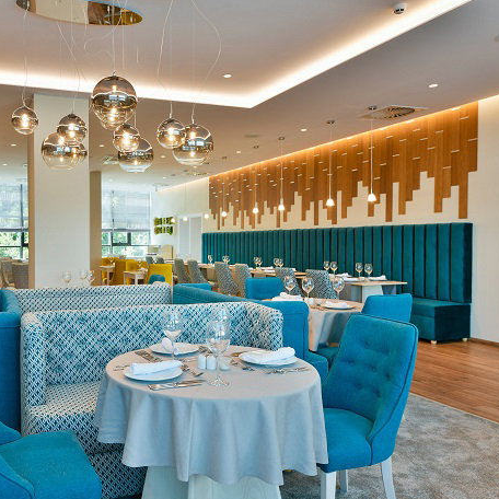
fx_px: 489
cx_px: 135
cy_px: 254
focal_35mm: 30
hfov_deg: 52.1
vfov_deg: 54.0
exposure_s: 1/5
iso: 100
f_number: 8
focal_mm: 23
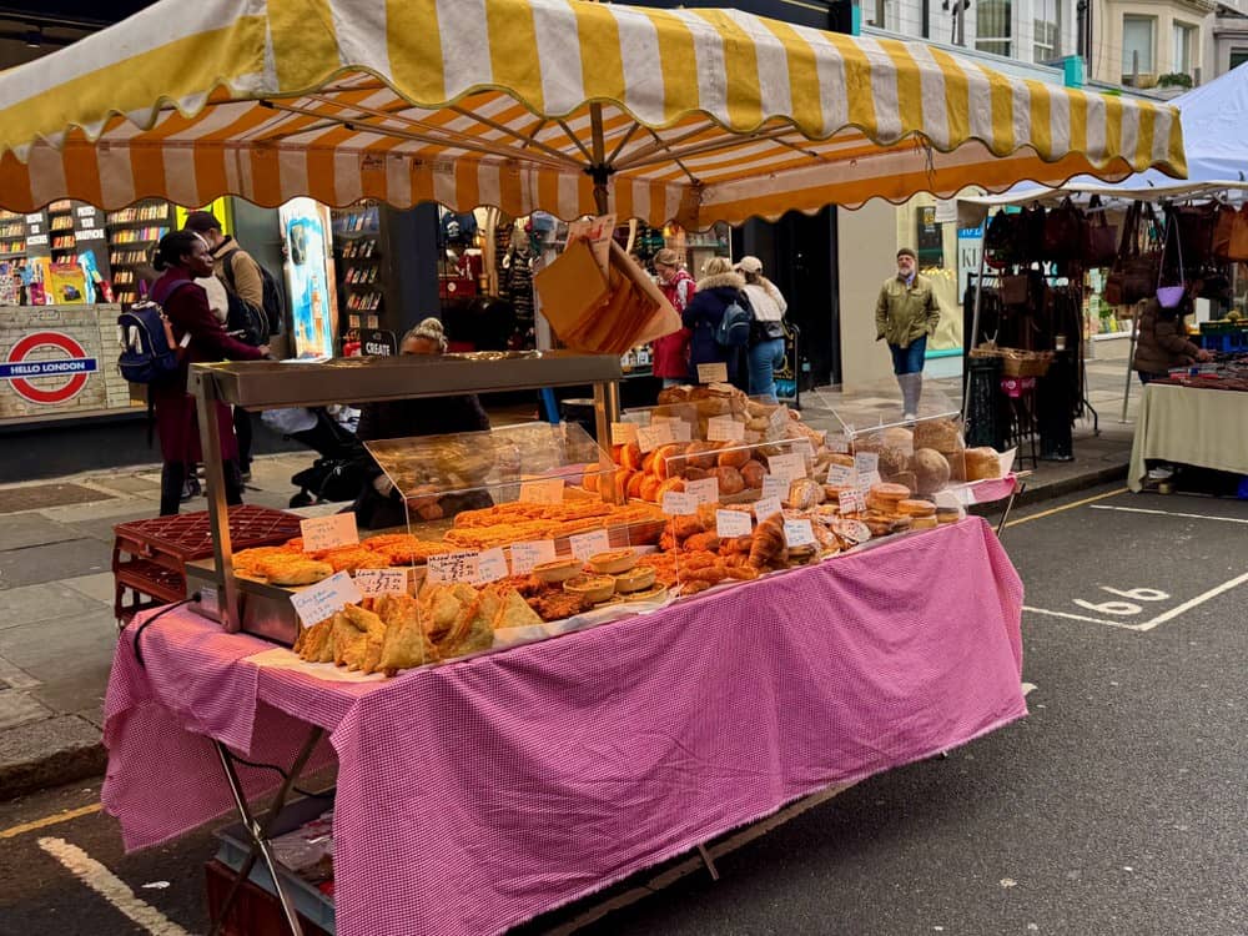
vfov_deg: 56.8
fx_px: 865
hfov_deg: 71.6
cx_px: 624
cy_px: 468
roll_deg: +4.3
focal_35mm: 24
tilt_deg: -9.0
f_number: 1.78
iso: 64
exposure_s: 1/121
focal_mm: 6.76
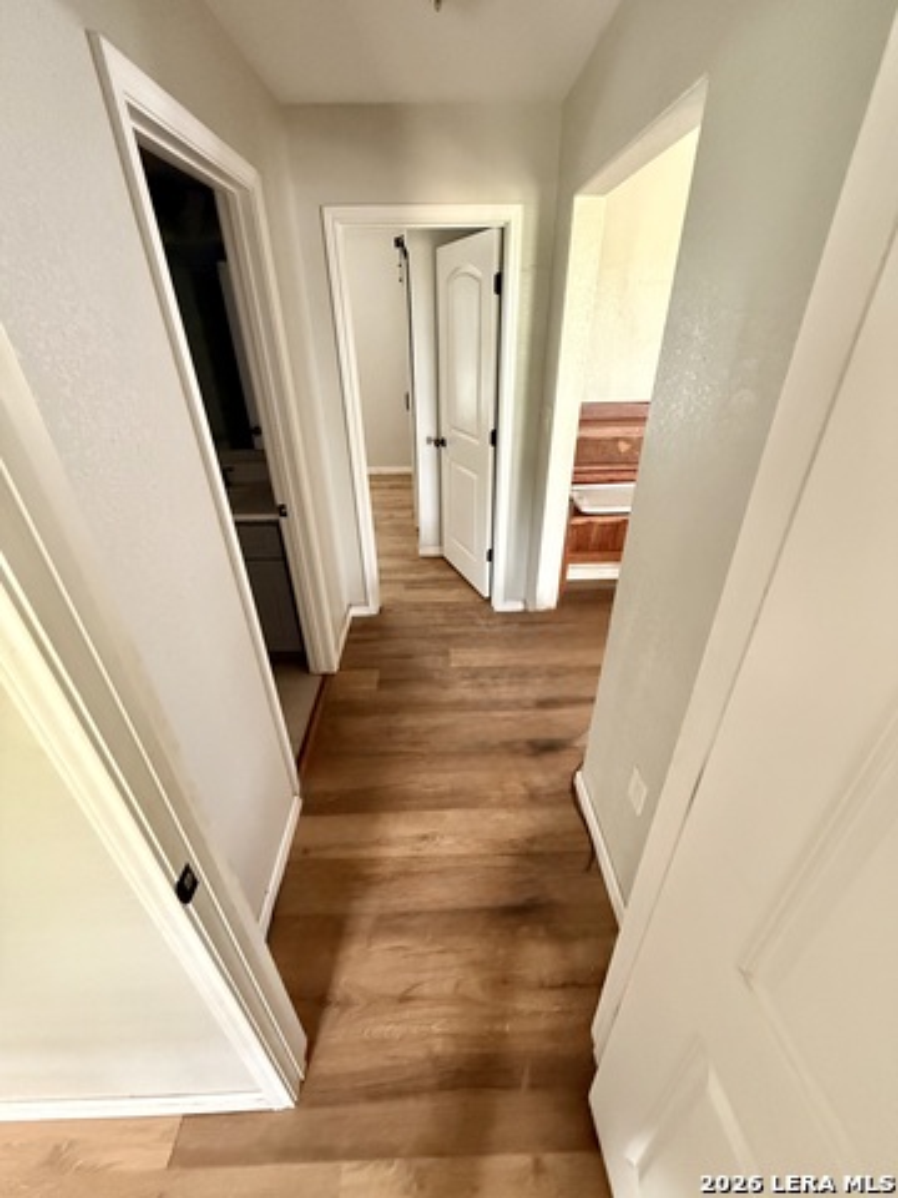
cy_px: 599
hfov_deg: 85.7
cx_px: 449
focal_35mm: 14
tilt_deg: -28.8
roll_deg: -0.4
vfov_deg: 102.1
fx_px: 484
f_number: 2.2
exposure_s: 1/60
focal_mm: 2.22
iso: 800
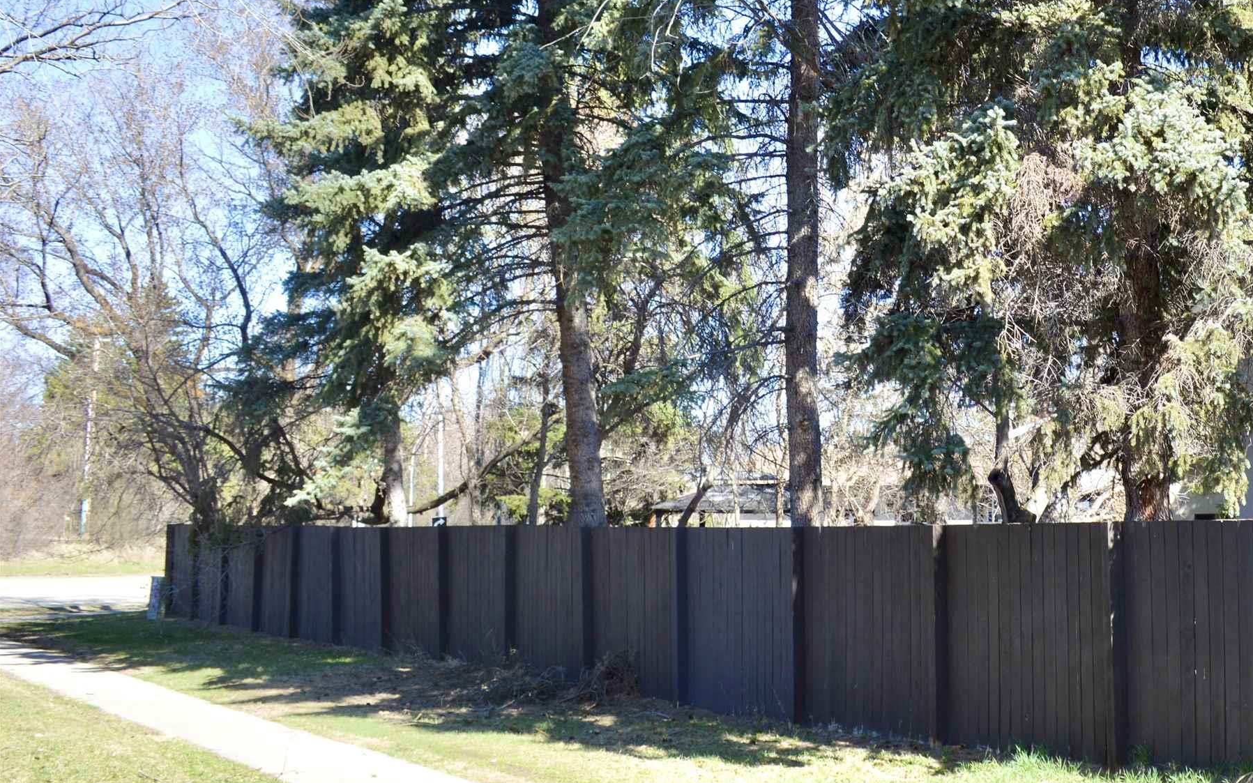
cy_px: 274
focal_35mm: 47
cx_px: 1070
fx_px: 1605
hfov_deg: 40.2
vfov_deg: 27.3
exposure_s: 1/125
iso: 100
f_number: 5.6
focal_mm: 18
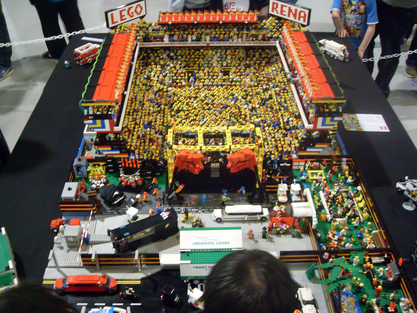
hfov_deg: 50.1
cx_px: 208
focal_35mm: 37
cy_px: 156
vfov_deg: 38.7
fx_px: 446
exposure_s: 1/8
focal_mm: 6.3
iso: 200
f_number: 2.8
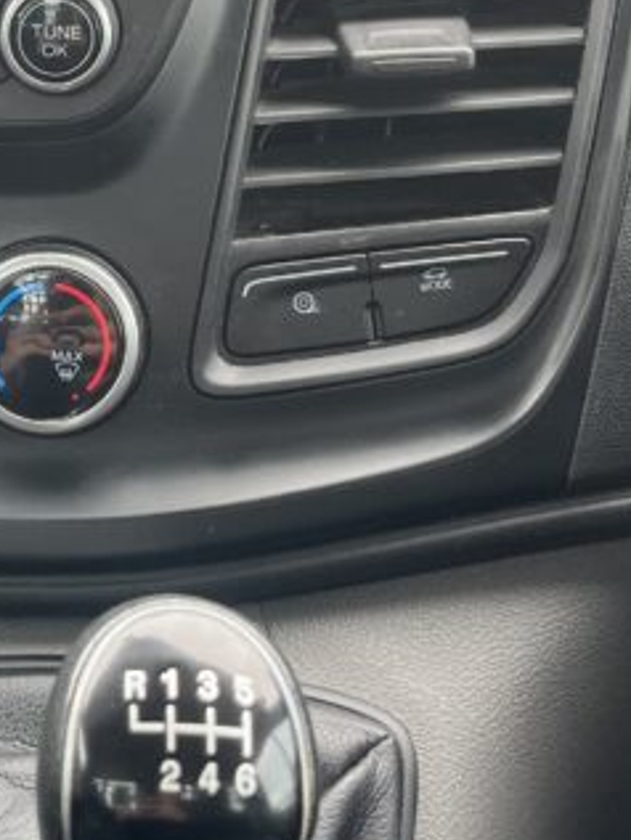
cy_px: 284
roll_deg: +2.4
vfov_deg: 23.2
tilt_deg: -23.1
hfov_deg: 17.0
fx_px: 2040
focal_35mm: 84
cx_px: -58
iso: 50
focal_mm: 5.1
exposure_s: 1/122
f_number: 1.6
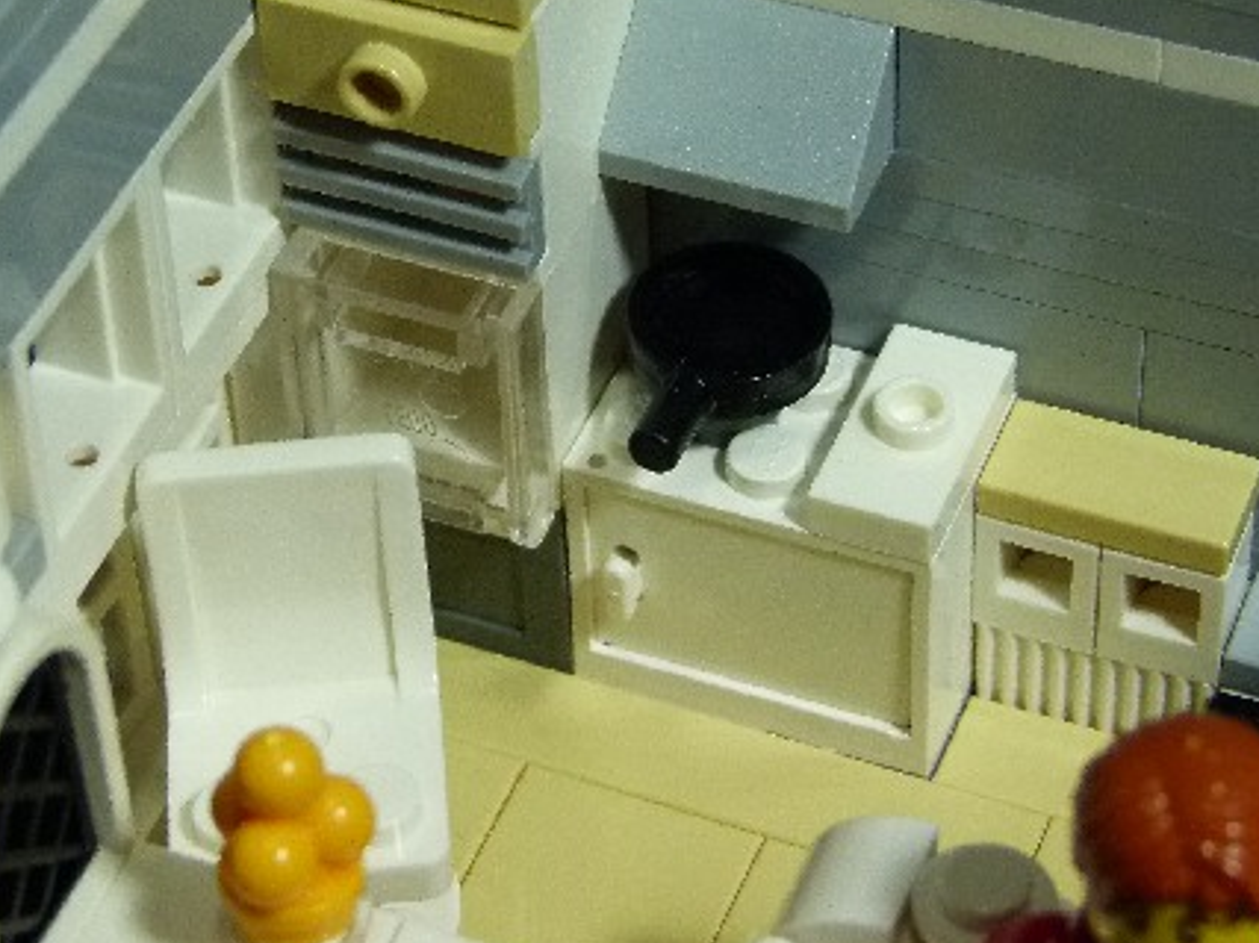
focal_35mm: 117
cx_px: 578
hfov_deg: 16.8
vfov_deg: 12.6
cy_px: 298
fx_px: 4254
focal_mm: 14.1
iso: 320
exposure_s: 1/60
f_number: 3.3
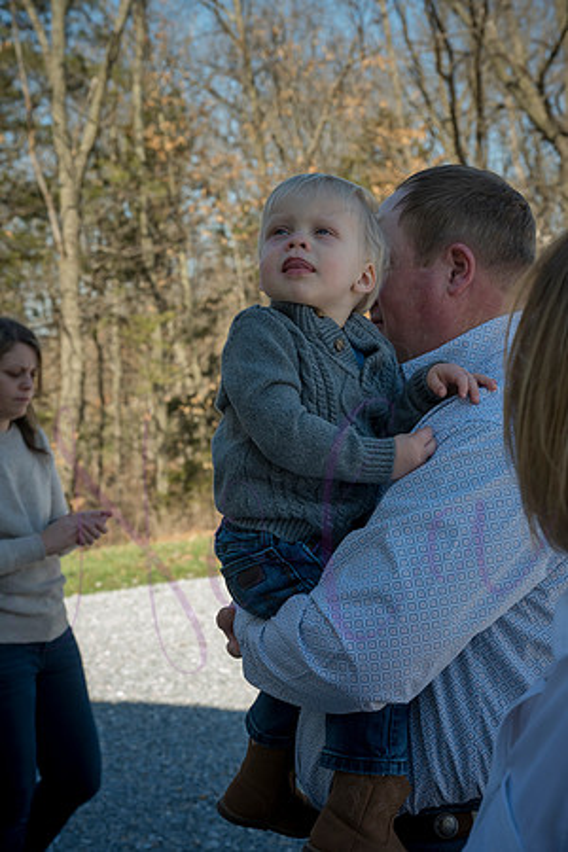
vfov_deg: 30.5
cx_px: 284
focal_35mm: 66
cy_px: 426
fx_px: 1562
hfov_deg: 20.6
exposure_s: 1/320
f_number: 10
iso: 400
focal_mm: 66
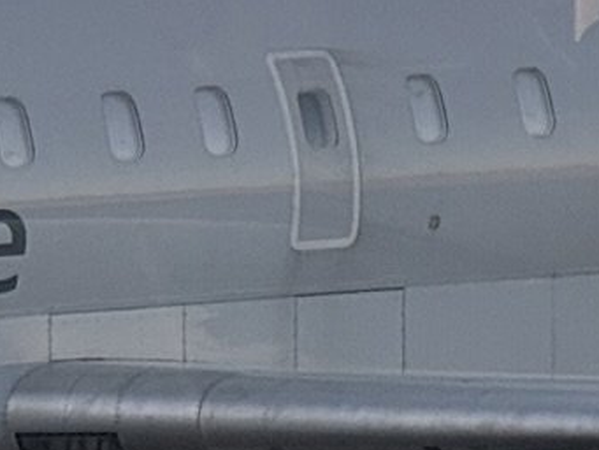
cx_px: 624
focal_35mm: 703
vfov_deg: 2.1
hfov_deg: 2.8
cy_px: 246
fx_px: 12169
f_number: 2.8
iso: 50
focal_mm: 15.66
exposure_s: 1/99
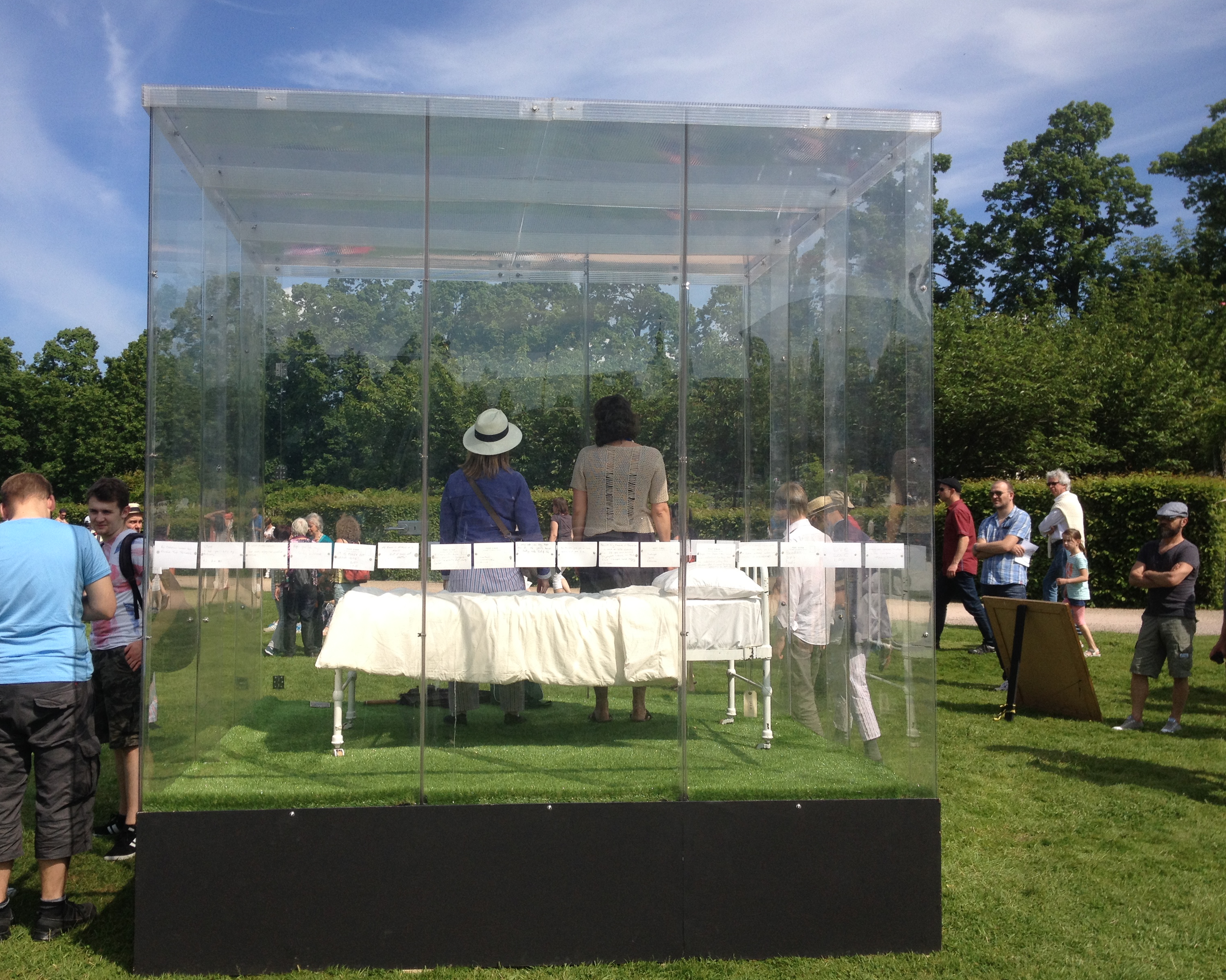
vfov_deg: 40.1
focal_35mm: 37
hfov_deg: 49.0
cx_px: 563
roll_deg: -0.7
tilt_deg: -2.0
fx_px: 1342
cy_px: 487
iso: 50
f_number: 2.4
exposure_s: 1/1783
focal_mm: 4.28
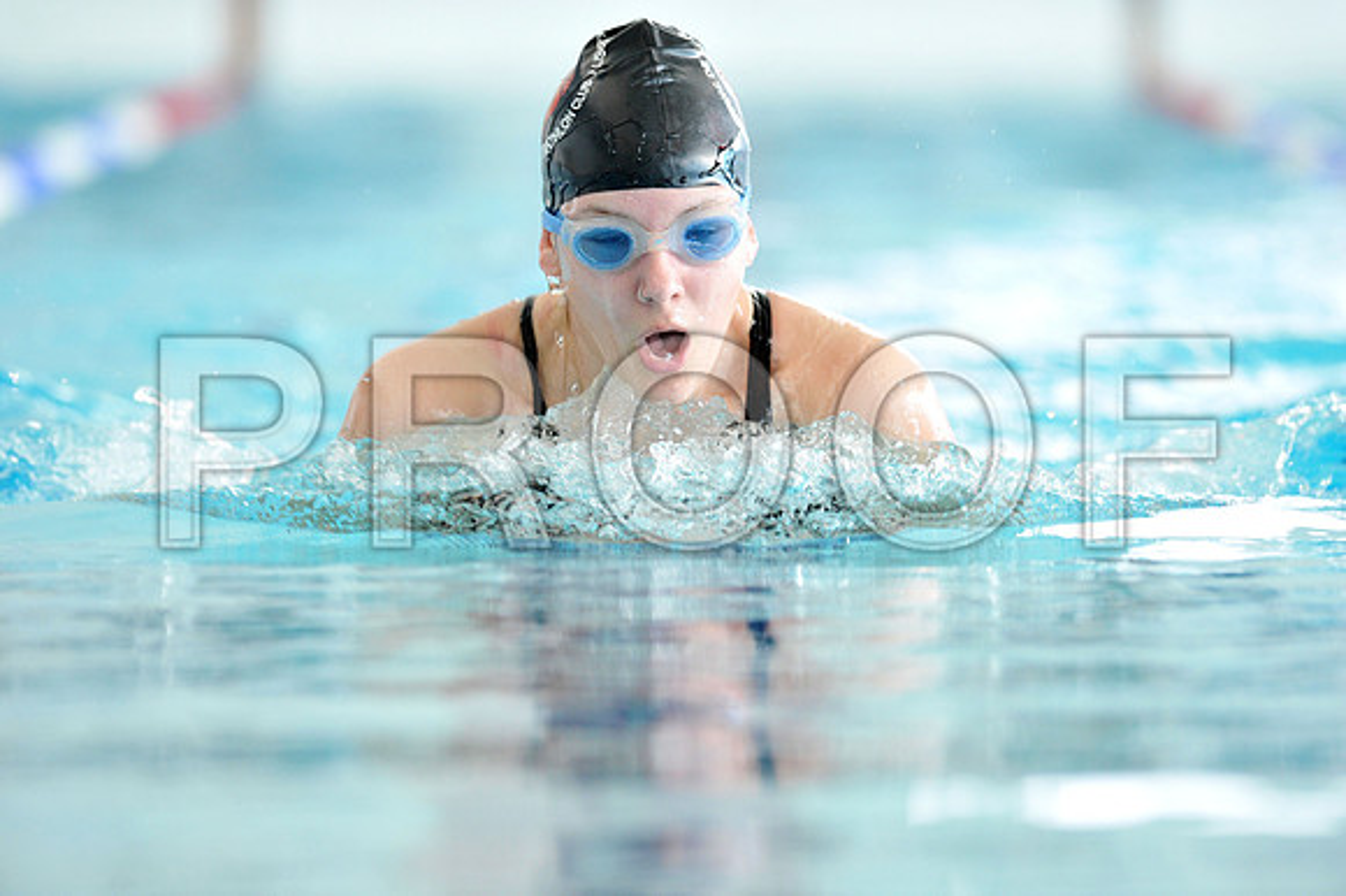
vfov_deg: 4.6
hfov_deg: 6.9
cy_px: 448
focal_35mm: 300
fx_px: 11210
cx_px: 673
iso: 2000
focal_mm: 300
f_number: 4.5
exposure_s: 1/400
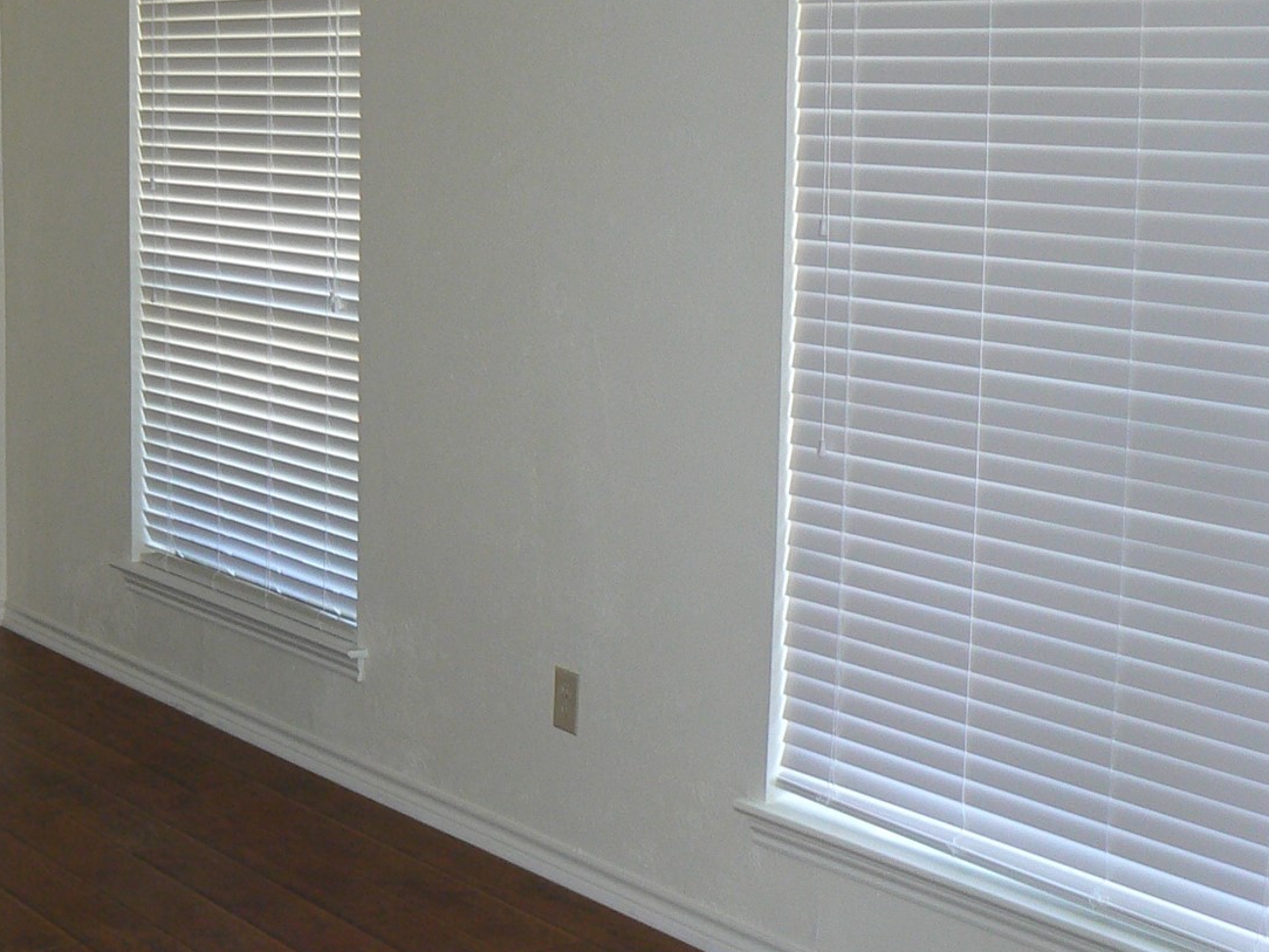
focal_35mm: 68
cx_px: 138
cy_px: 361
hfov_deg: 27.6
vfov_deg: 21.6
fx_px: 2493
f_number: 2.8
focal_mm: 6
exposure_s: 1/30
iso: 100
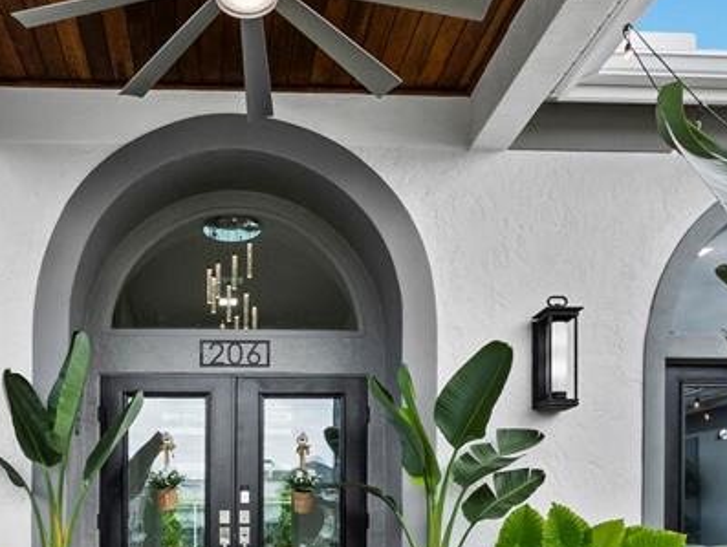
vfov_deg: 36.0
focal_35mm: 36
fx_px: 757
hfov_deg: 50.4
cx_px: 245
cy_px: 543
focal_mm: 7
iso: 400
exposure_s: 1/100
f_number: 11
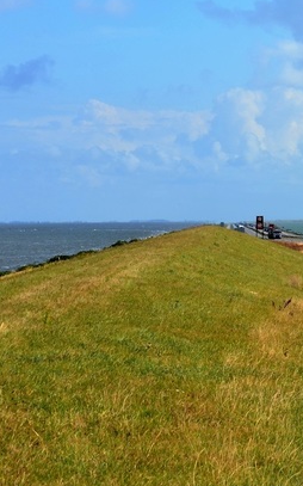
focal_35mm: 165
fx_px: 2182
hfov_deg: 7.9
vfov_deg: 12.7
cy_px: 247
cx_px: 353
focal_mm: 55
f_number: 11
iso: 100
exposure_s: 1/160
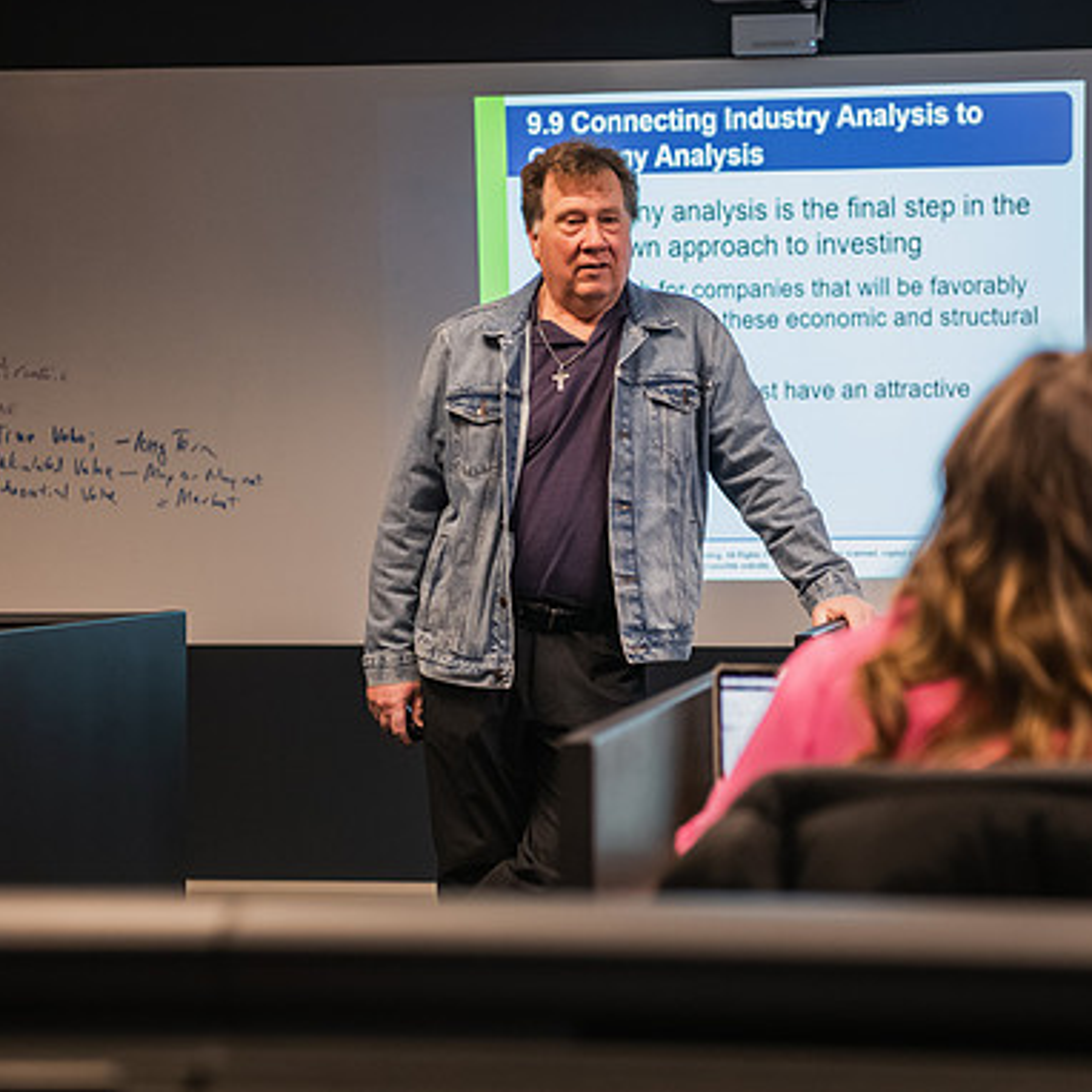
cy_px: 545
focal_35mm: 80
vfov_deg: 21.7
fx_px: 2855
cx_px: 703
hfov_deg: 21.6
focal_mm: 62
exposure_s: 1/200
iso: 2000
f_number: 3.2
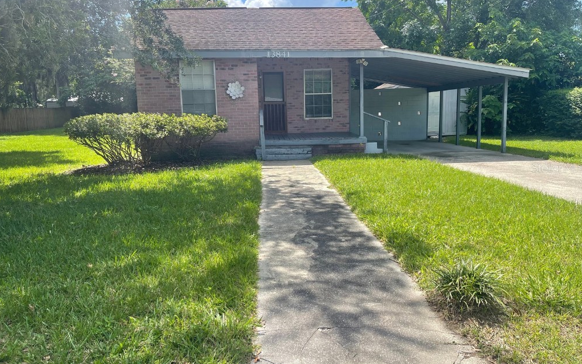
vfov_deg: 46.0
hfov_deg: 68.4
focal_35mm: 27
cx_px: 290
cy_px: 168
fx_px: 428
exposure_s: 1/1642
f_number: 1.6
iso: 32
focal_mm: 5.1
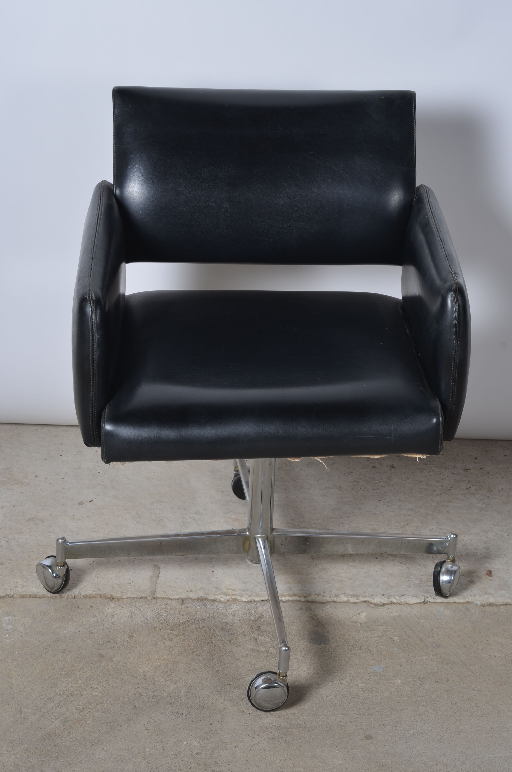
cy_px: 386
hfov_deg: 18.1
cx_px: 256
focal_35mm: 75
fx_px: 1607
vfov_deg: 27.0
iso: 100
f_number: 11
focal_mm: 50
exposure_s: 1/125
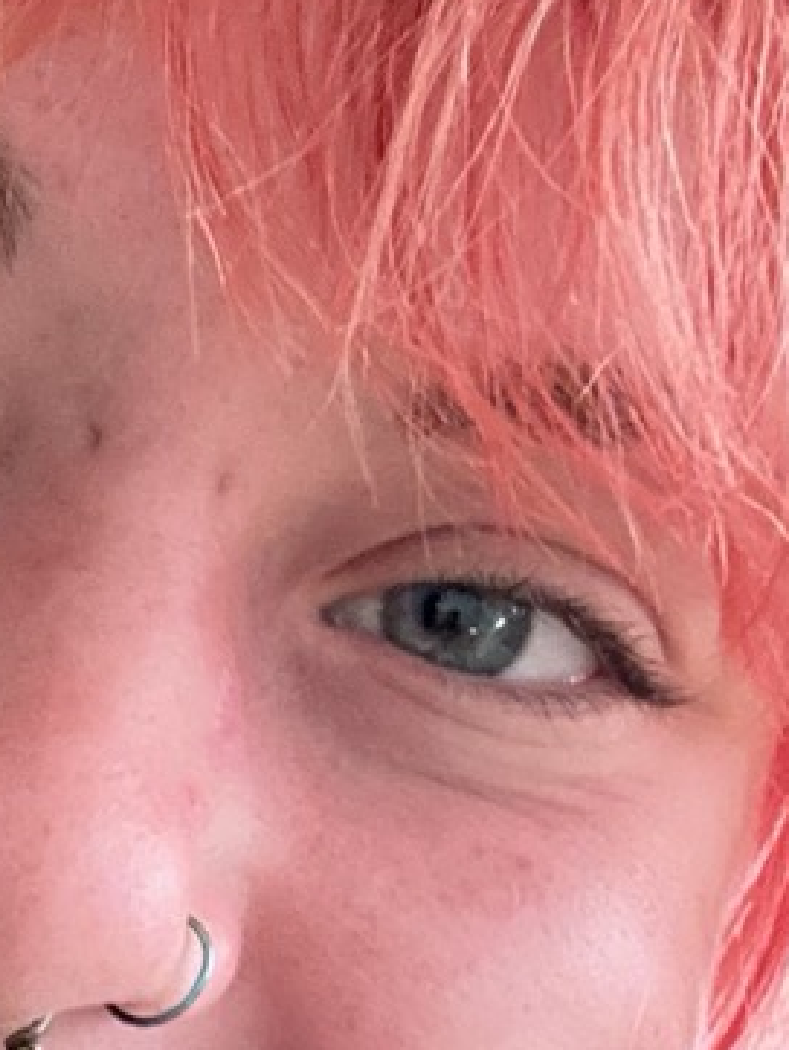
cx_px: -319
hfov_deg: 13.3
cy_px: 1120
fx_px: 3218
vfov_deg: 17.9
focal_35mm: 106
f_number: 1.9
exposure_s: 1/31
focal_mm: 2.69
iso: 400
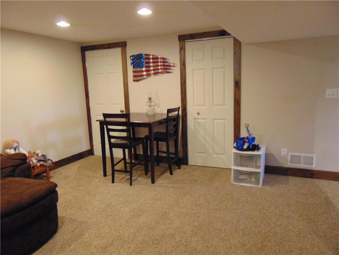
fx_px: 245
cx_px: 170
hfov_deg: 69.4
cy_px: 128
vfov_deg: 54.9
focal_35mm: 25
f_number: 3
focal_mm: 4.5
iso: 400
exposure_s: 1/20
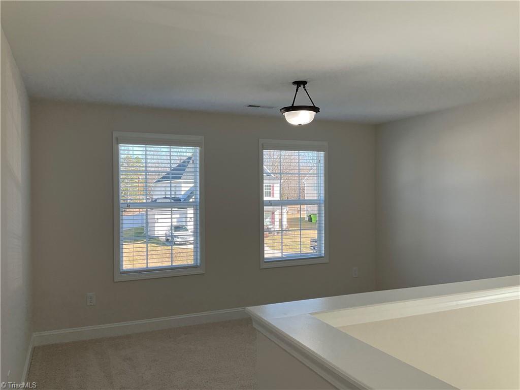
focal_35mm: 29
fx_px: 436
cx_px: 260
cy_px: 195
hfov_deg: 61.7
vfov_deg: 48.2
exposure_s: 1/120
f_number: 1.8
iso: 20
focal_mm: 3
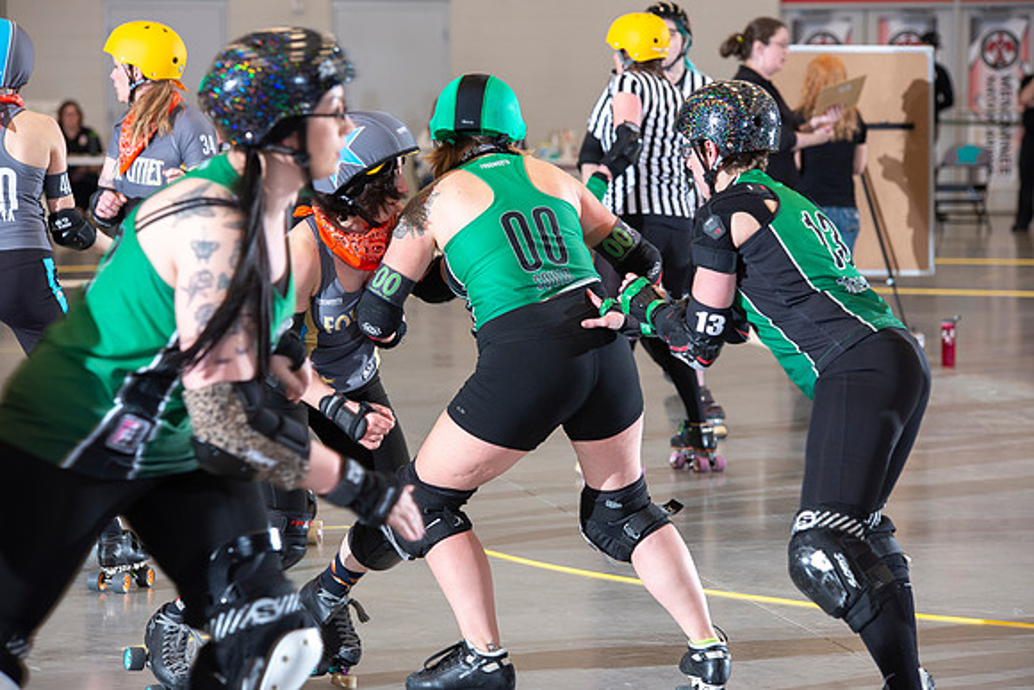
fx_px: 4309
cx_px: 517
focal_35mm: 150
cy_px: 345
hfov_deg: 13.7
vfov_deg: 9.2
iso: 640
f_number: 5.6
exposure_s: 1/160
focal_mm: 150
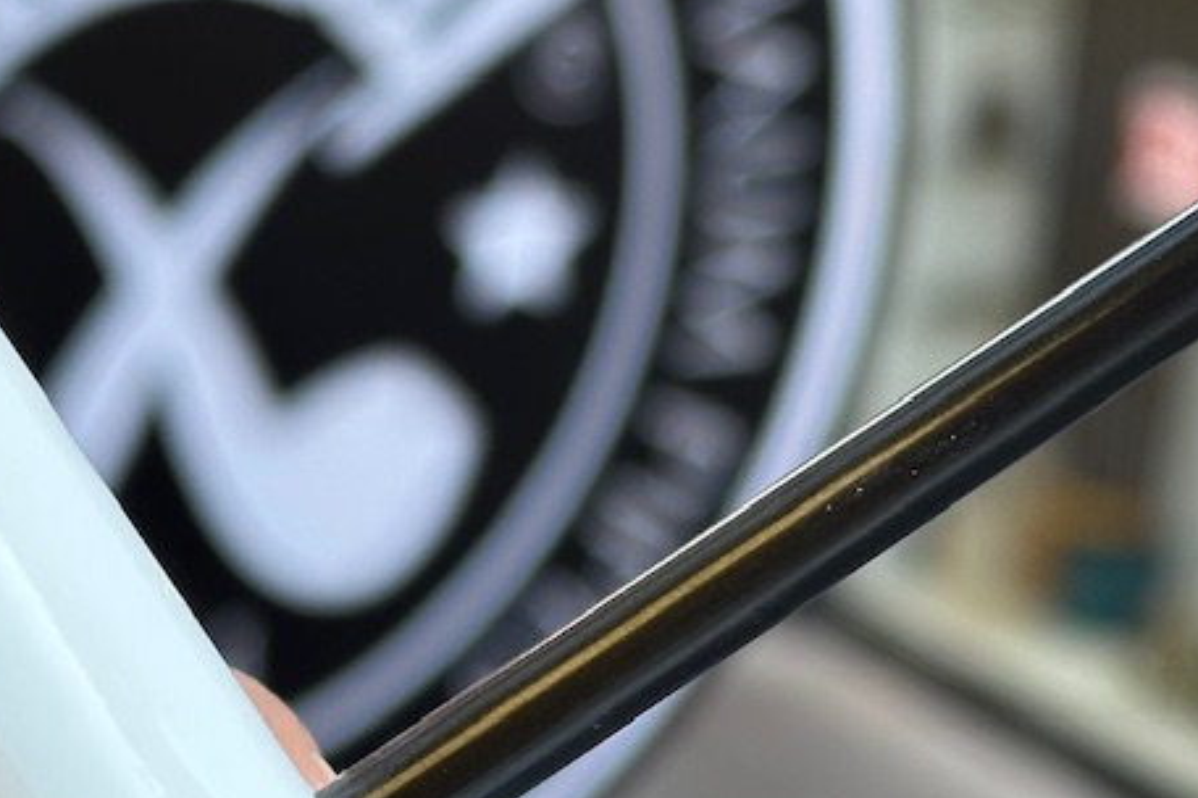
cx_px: 720
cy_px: 496
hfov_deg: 14.6
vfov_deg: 9.8
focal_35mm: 140
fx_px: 4659
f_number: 1.78
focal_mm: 6.86
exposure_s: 1/259
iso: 64
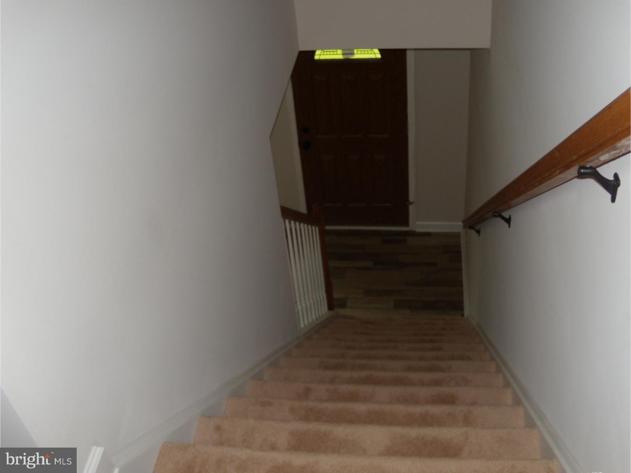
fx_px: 656
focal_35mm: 36
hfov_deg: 51.4
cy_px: 236
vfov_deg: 39.7
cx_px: 316
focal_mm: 6.4
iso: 80
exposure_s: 1/30
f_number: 3.6
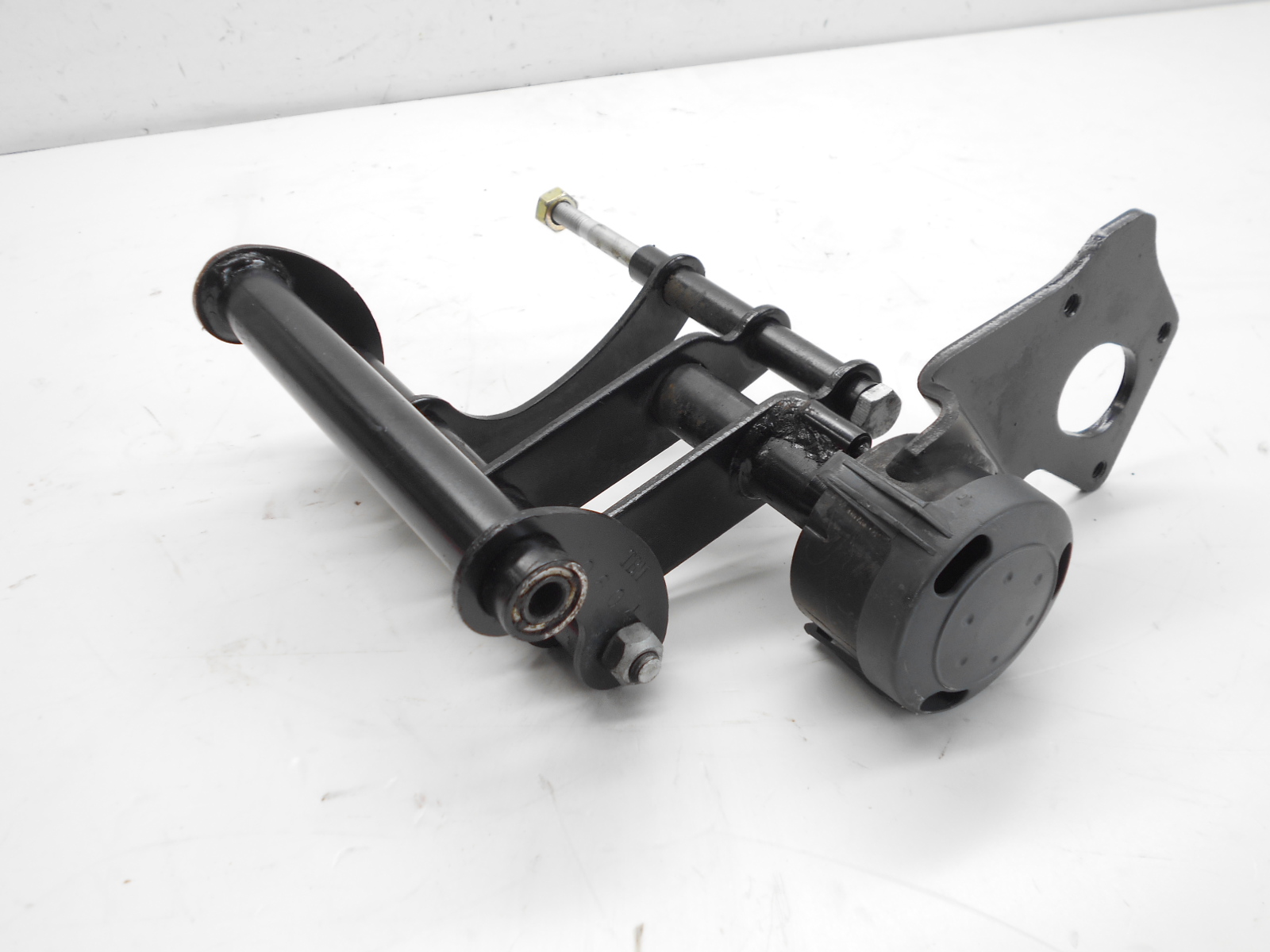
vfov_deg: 41.8
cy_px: 476
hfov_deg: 54.0
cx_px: 635
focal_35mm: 34
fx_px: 1247
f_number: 3.6
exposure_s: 1/40
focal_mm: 5.8
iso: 80
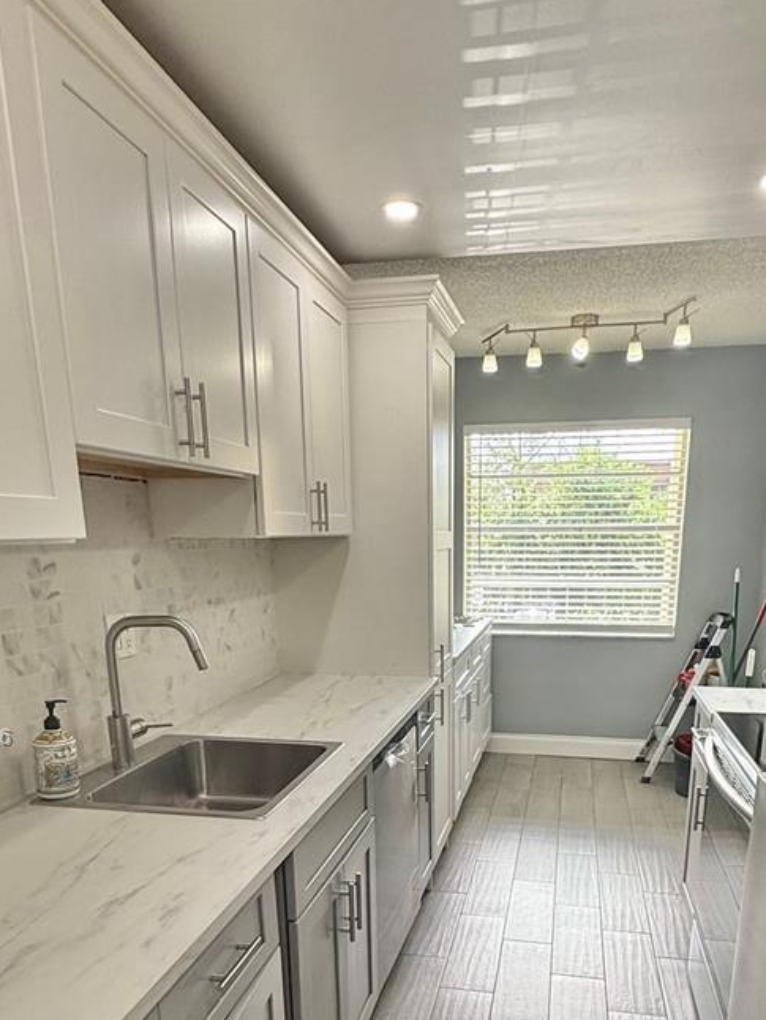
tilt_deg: -14.0
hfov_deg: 53.0
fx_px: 767
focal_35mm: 26
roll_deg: -0.7
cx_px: 430
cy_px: 739
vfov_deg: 64.1
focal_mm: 2.22
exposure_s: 1/130
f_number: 2.2
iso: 64
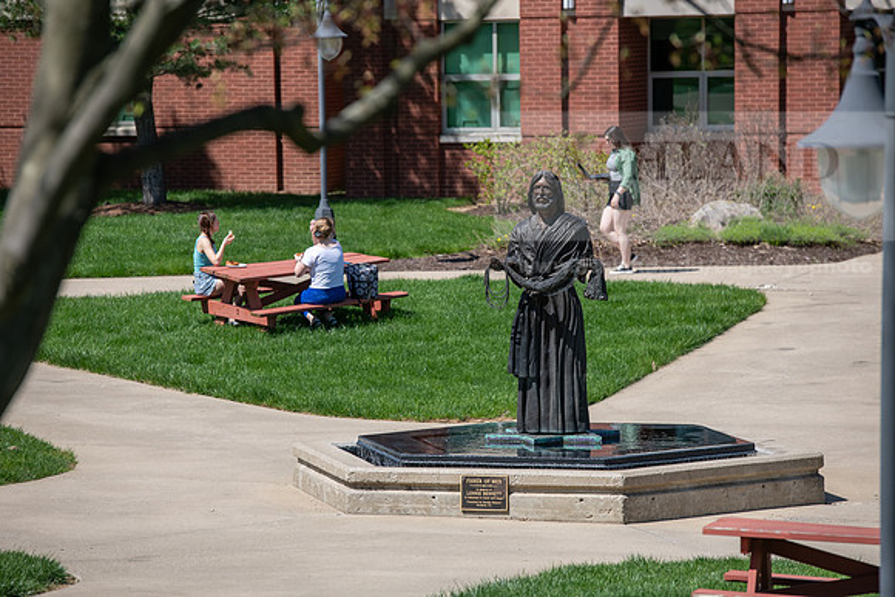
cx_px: 448
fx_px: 4600
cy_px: 298
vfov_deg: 7.4
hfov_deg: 11.1
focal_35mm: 185
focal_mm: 185
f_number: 5
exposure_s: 1/1000
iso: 160
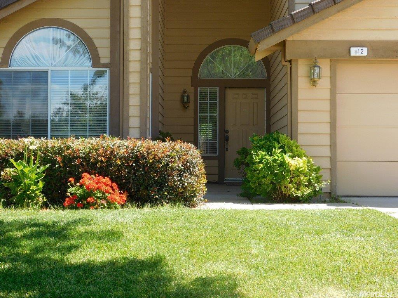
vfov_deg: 32.2
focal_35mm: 45
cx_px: 199
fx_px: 517
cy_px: 149
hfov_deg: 42.1
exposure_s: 1/320
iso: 125
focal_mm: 8
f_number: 3.7
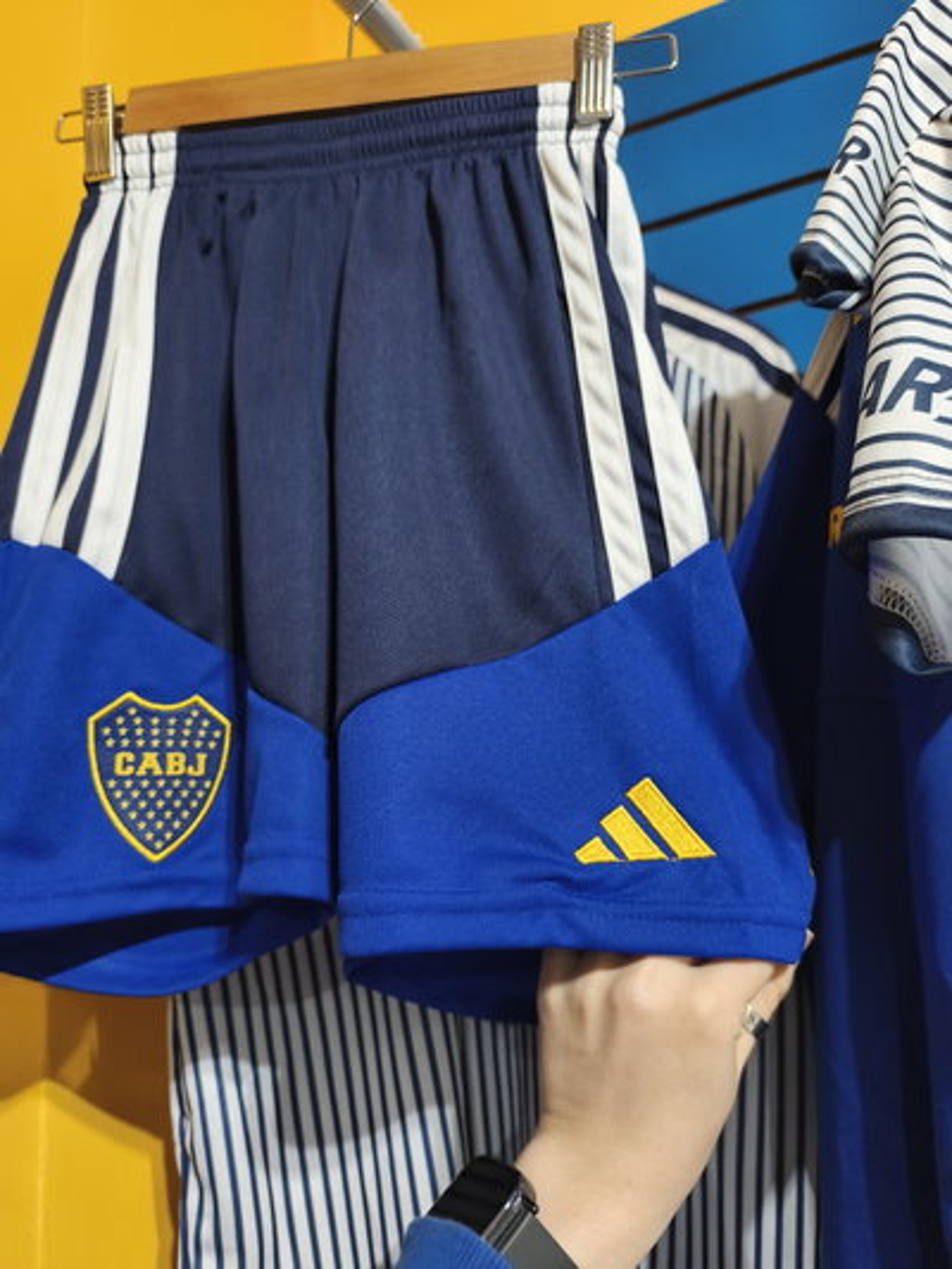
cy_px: 634
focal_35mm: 23
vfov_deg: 73.9
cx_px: 476
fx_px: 843
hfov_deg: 58.9
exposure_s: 1/50
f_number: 1.65
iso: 1250
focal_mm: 6.14
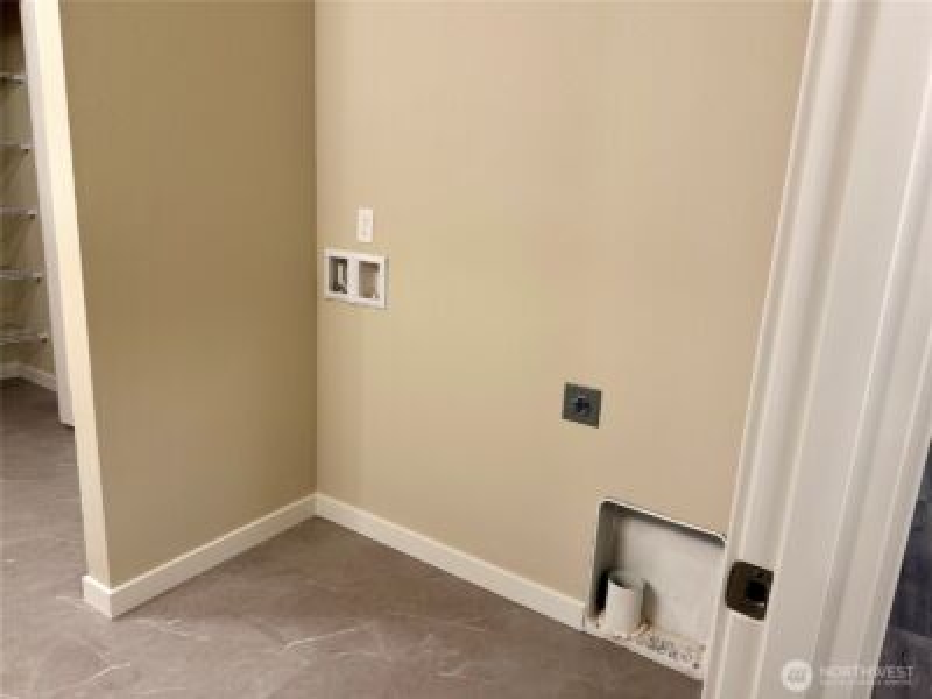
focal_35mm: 24
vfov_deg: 56.8
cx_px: 466
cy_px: 350
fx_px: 646
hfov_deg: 71.6
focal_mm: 6.76
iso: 160
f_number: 1.78
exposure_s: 1/60
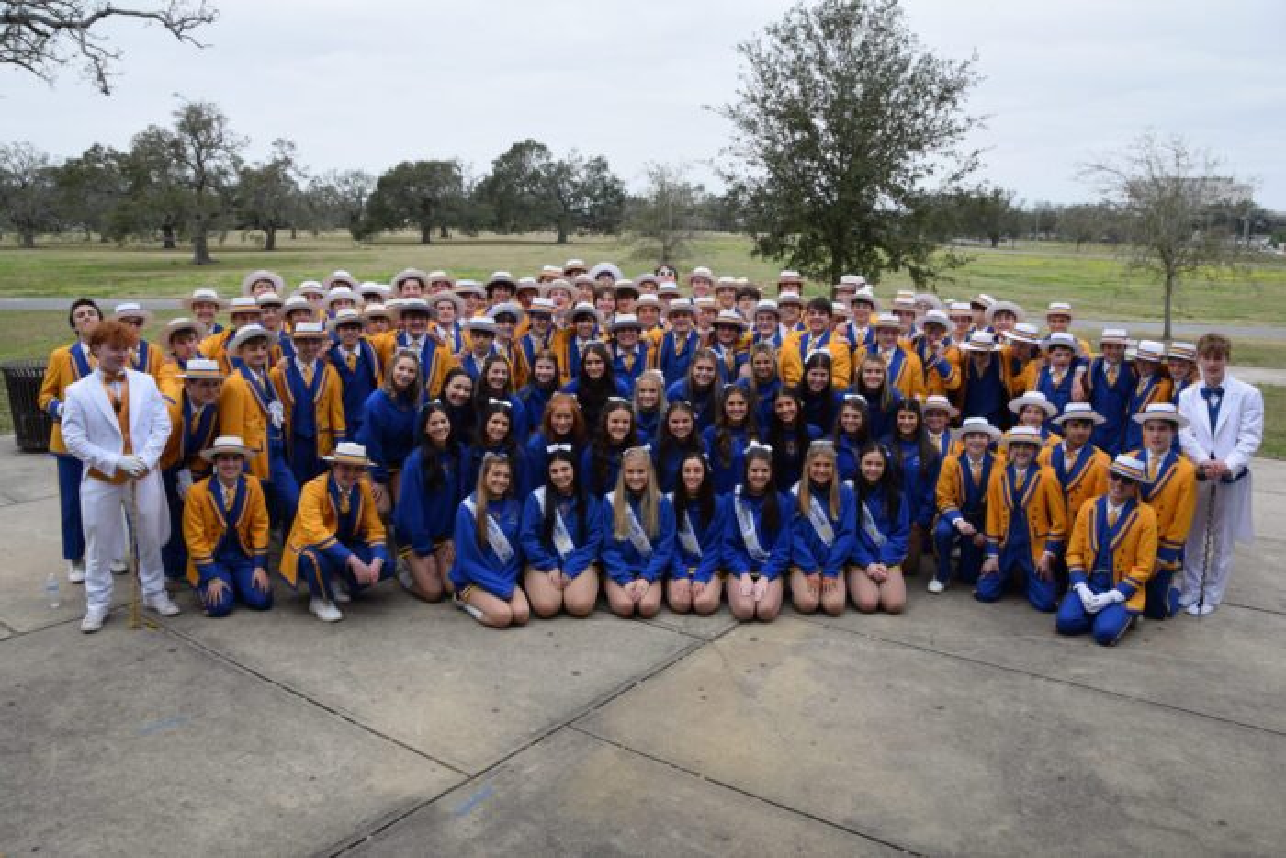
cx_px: 643
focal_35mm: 27
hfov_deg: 67.4
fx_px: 965
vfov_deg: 47.9
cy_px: 429
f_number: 8
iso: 200
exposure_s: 1/250
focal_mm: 18
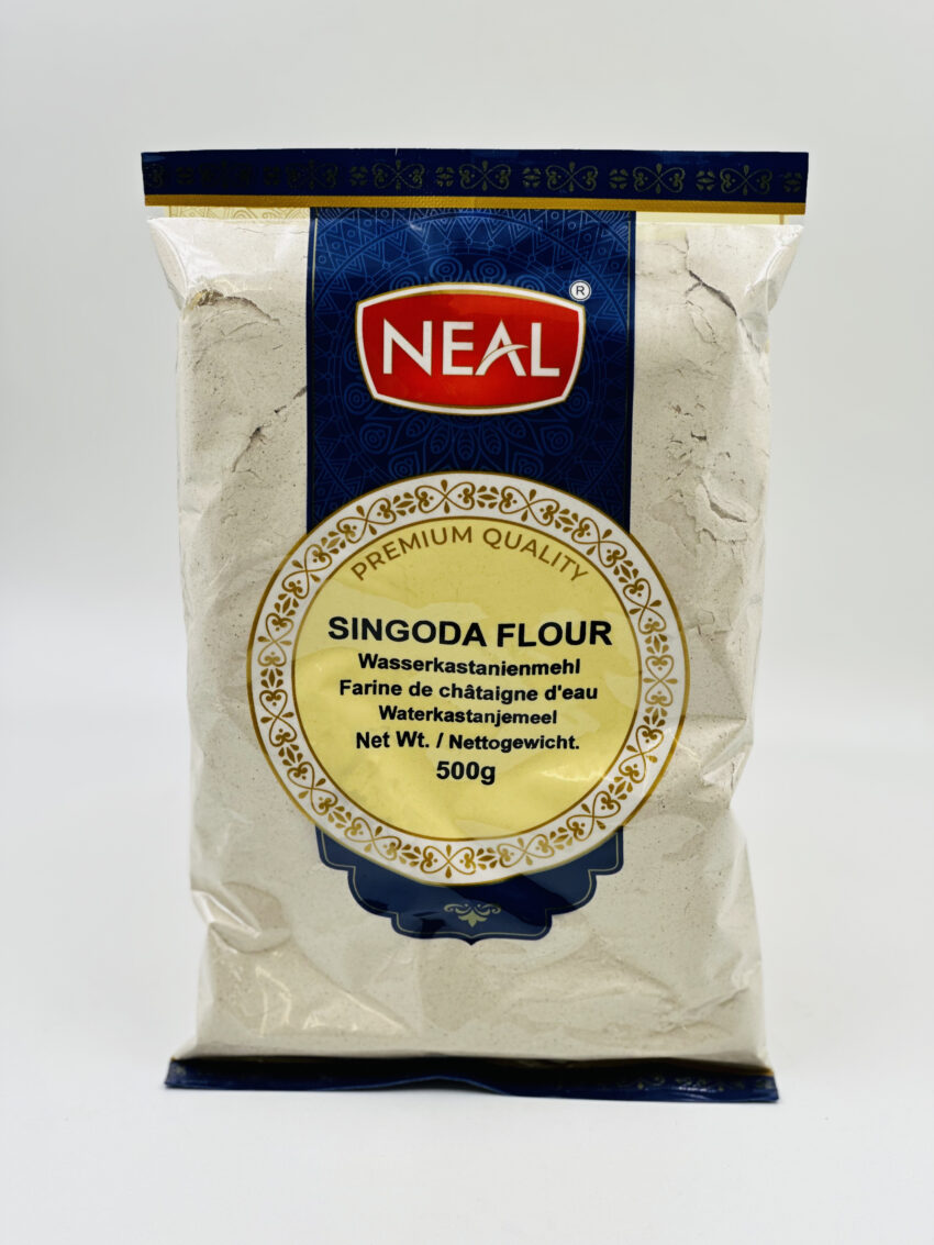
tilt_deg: -24.1
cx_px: 467
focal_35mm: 77
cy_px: 622
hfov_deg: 19.1
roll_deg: -1.0
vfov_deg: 25.3
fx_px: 2770
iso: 32
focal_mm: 9
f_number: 2.8
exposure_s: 1/100
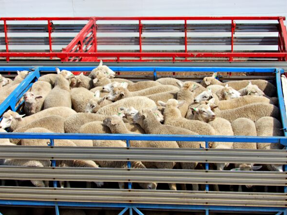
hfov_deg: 22.8
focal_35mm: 86
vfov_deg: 17.2
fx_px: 713
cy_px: 108
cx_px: 143
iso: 100
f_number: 3.5
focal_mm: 15.3
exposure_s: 1/1250
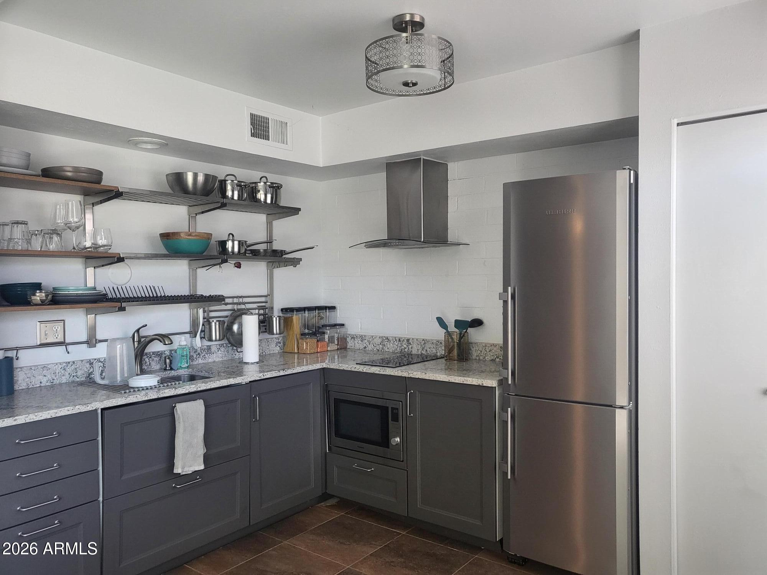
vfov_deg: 53.1
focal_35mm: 26
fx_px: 576
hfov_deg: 67.3
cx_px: 384
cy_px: 288
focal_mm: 4.25
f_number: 1.8
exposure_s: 1/120
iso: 200
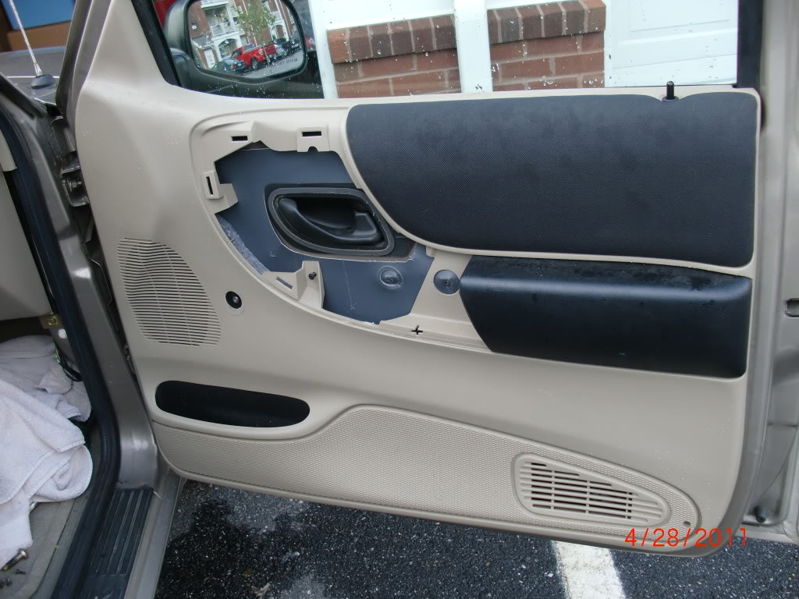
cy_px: 300
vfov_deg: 39.7
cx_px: 400
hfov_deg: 51.4
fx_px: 831
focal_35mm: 36
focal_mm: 6.3
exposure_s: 1/60
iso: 64
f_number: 2.8
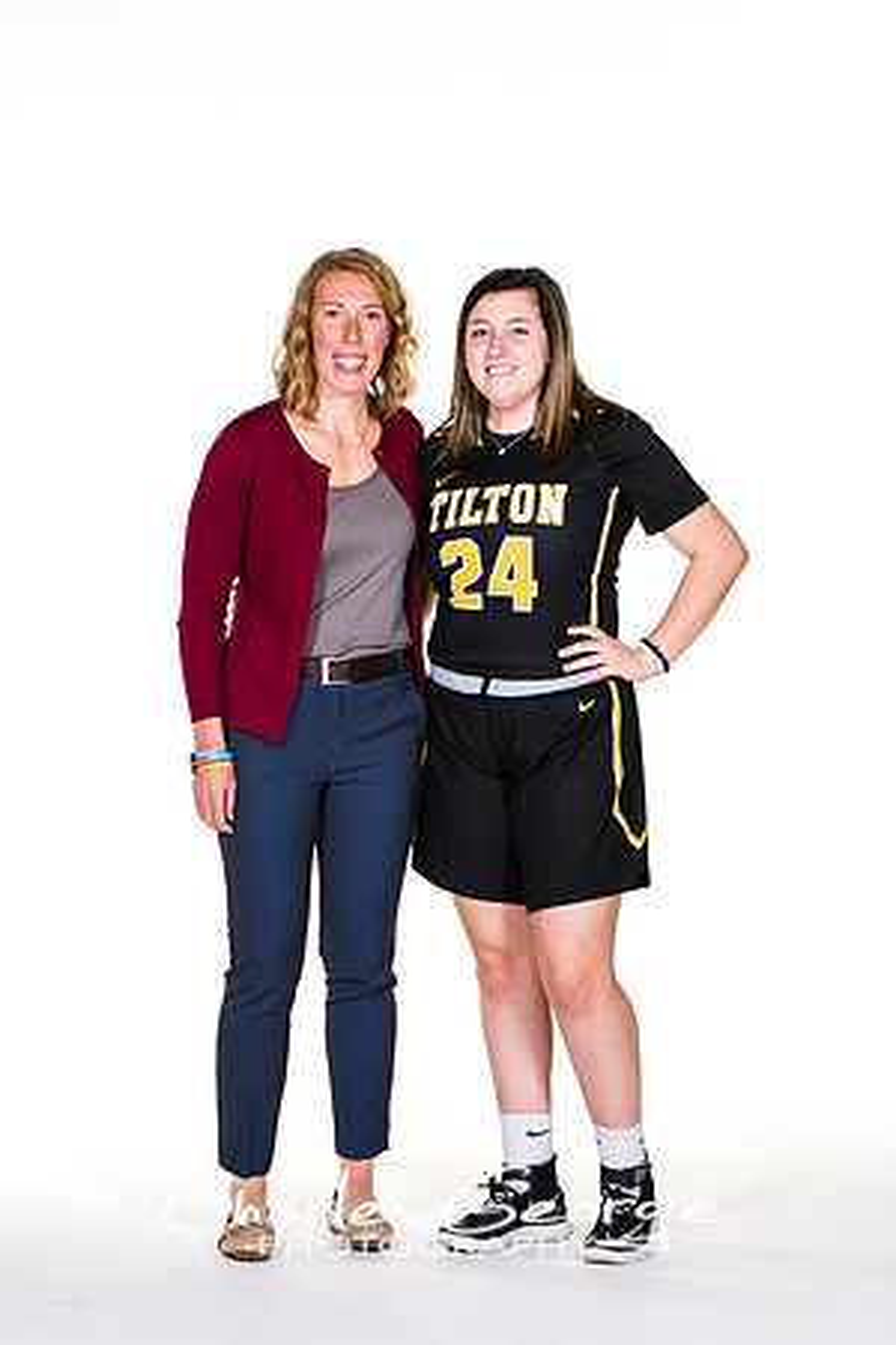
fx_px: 4816
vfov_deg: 15.9
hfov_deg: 10.6
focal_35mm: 129
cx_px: 448
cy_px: 672
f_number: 6.3
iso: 200
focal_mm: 86
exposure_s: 1/160
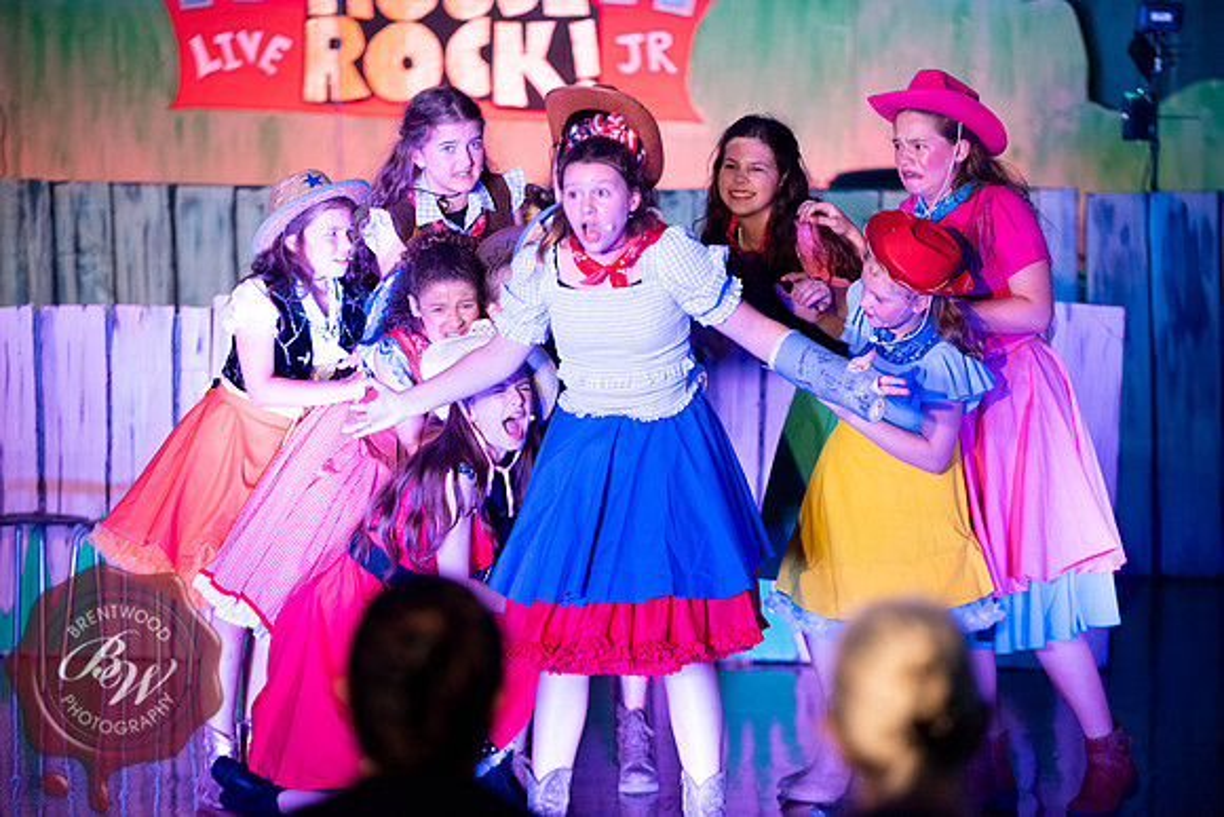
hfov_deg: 13.2
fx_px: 5271
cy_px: 408
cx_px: 612
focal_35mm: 155
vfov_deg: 8.9
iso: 900
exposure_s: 1/160
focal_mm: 155
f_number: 2.8
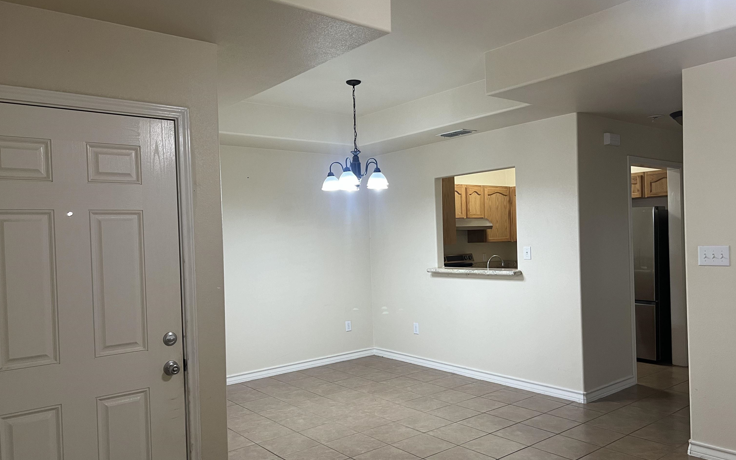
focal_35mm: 28
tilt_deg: -0.3
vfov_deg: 44.5
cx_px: 370
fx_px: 562
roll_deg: +1.8
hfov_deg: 66.5
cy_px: 246
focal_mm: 5.7
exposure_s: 1/60
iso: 200
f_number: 1.5
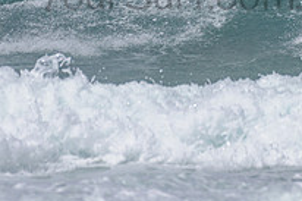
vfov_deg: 0.8
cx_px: 221
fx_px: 14484
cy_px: -89
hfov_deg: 1.2
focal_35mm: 1728
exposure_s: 1/2000
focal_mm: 500
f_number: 5.6
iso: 64
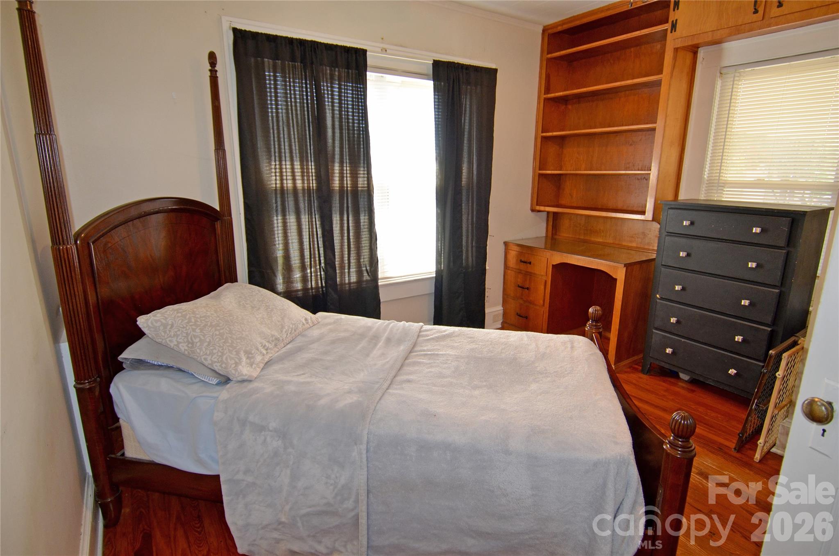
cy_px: 278
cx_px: 420
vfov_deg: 67.1
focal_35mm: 18
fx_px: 419
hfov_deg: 90.1
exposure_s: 1/60
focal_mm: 12
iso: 450
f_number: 4
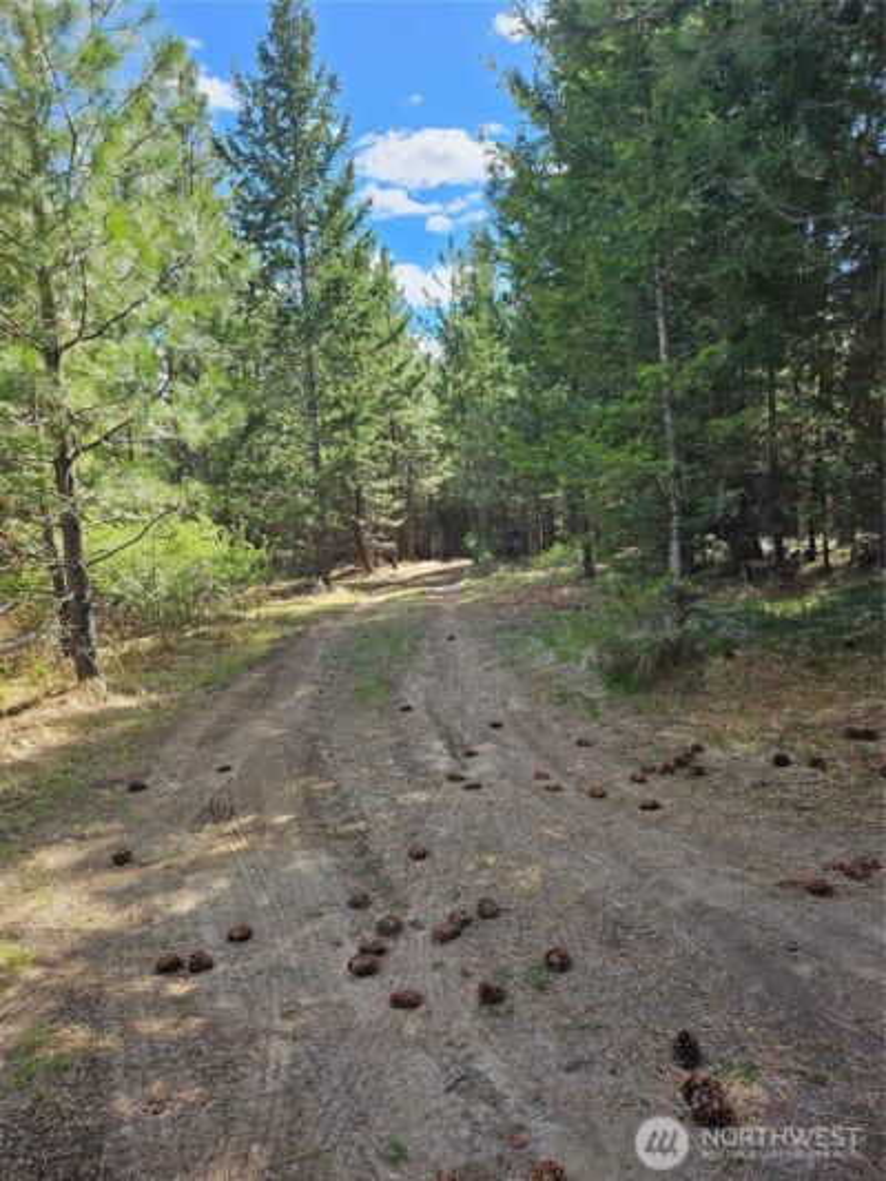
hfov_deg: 56.8
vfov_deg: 71.6
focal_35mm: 24
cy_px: 590
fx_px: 819
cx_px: 443
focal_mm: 5
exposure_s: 1/1096
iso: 50
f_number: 1.8
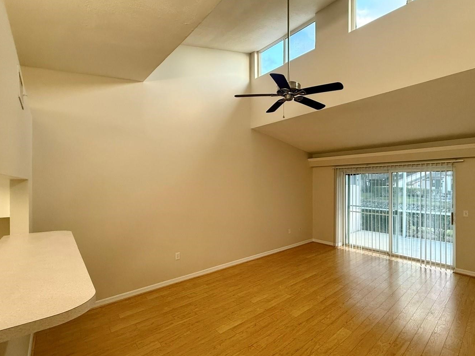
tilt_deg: +0.9
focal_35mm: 17
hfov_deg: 90.4
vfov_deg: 74.7
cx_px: 273
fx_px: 233
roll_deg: +0.0
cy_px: 184
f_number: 2.2
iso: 320
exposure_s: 1/60
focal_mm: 2.22
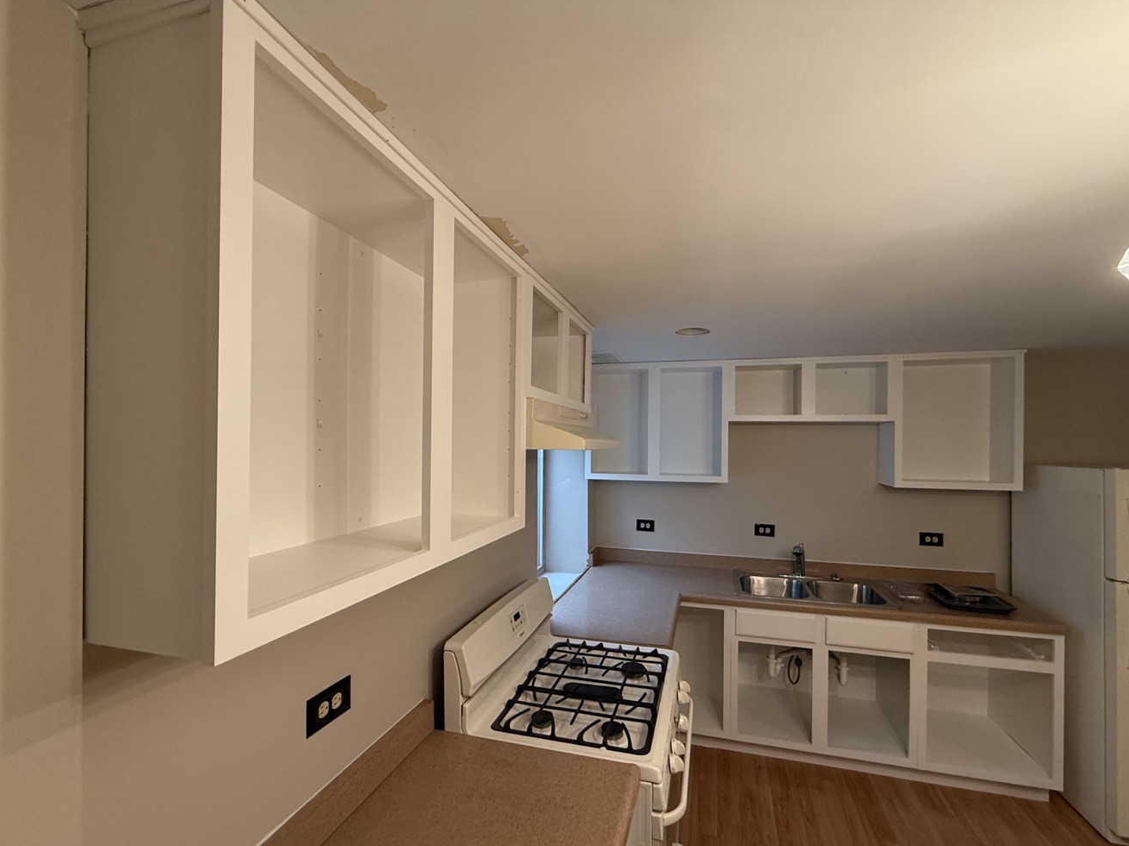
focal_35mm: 15
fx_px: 489
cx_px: 589
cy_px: 443
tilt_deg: +0.4
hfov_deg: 98.1
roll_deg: -0.7
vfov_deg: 81.7
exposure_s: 1/120
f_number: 2.2
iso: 320
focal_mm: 2.22
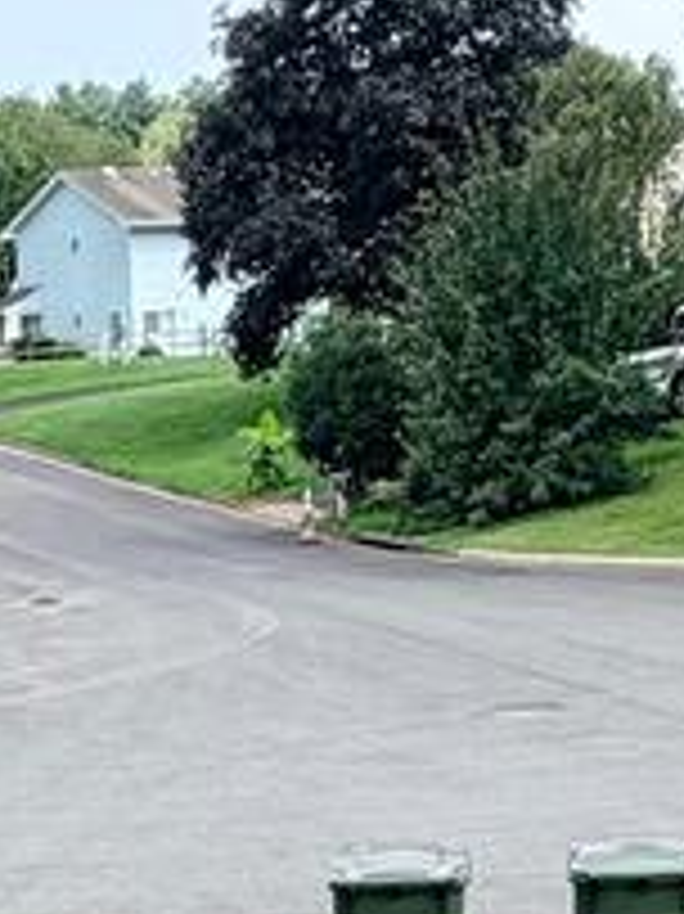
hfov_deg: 13.8
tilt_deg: -24.3
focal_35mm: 106
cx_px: 63
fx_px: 2796
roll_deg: +3.4
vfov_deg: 15.9
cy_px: 1630
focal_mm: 2.22
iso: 40
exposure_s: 1/770
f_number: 2.2
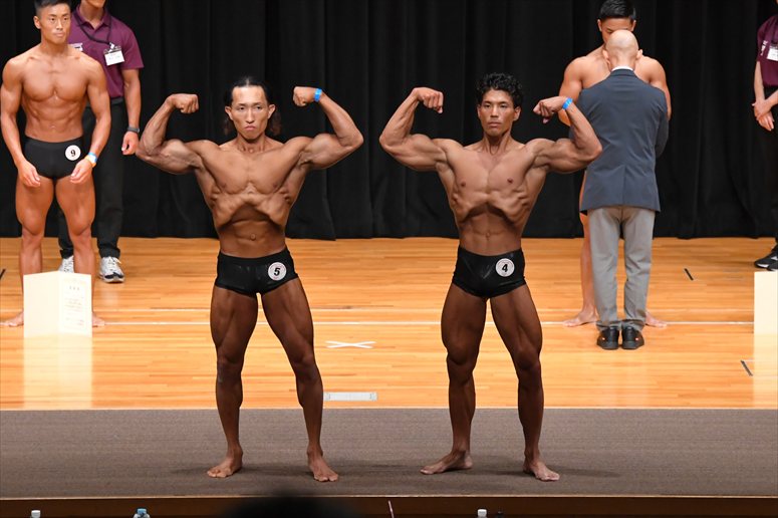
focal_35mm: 202
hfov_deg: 10.2
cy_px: 259
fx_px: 4363
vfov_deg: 6.8
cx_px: 389
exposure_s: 1/400
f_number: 5.6
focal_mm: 135
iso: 5000
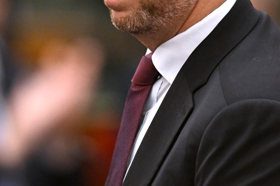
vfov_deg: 1.4
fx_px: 7730
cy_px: 28
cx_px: 120
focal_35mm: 994
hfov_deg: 2.1
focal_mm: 400
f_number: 2.8
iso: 5600
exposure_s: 1/400
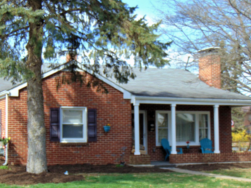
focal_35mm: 63
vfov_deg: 23.3
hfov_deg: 30.7
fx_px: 457
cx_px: 109
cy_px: 94
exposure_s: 1/500
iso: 80
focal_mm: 9
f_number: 3.5
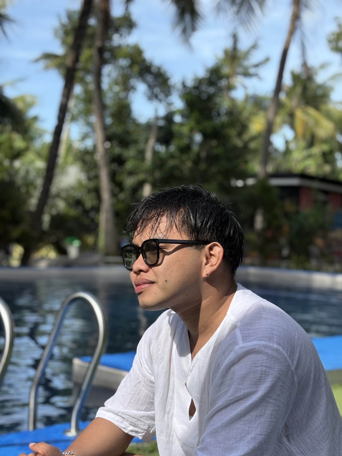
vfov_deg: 27.3
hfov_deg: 20.7
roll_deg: -2.6
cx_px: 181
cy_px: 271
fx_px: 935
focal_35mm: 71
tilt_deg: -2.5
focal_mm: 5.96
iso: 40
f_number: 1.6
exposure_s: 1/1422
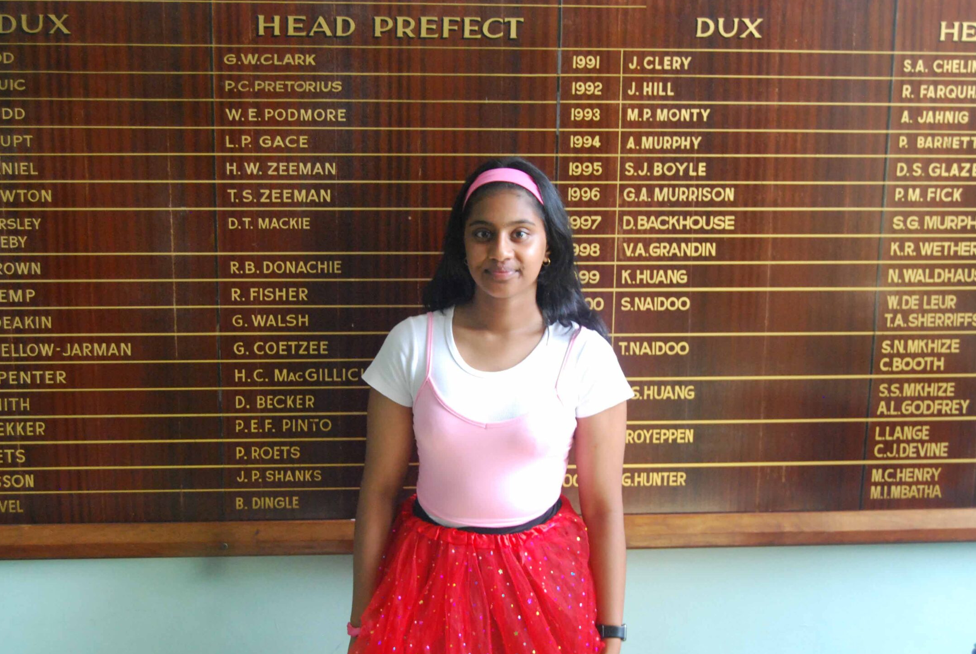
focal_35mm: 68
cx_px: 486
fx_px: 1846
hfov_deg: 29.6
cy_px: 366
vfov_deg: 20.1
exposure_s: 1/60
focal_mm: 38
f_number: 4.8
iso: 1250
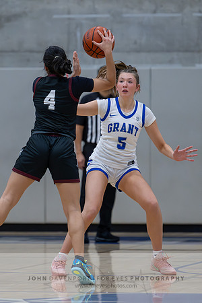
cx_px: 64
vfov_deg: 6.0
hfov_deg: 4.0
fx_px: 2905
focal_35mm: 345
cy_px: 132
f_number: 2.8
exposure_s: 1/1000
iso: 5000
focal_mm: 200
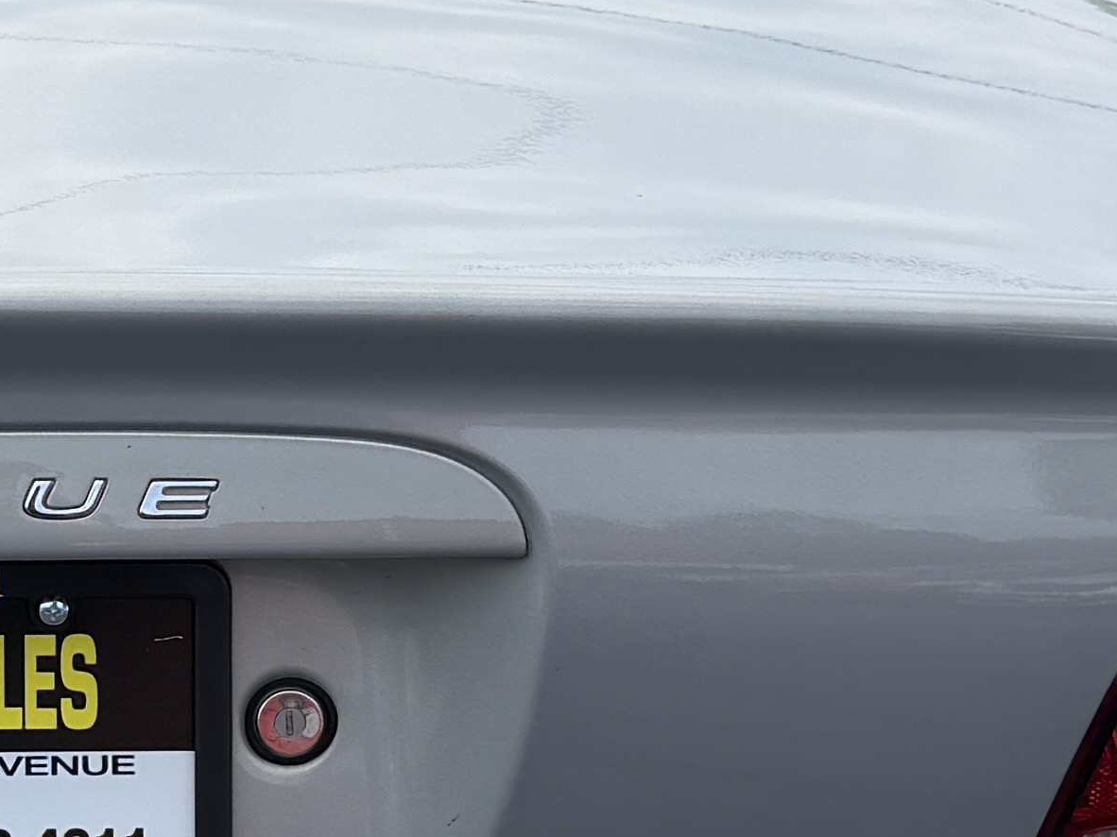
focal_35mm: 116
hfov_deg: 16.3
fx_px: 3742
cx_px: -223
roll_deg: +0.8
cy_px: 561
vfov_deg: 12.7
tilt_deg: -16.9
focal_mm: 6.76
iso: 80
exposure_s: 1/3953
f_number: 1.78
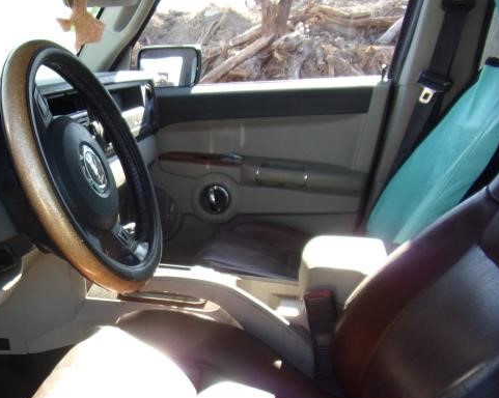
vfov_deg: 37.8
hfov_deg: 44.2
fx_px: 576
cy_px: 260
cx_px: 87
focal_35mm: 39
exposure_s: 1/120
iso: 80
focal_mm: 4.3
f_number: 3.3
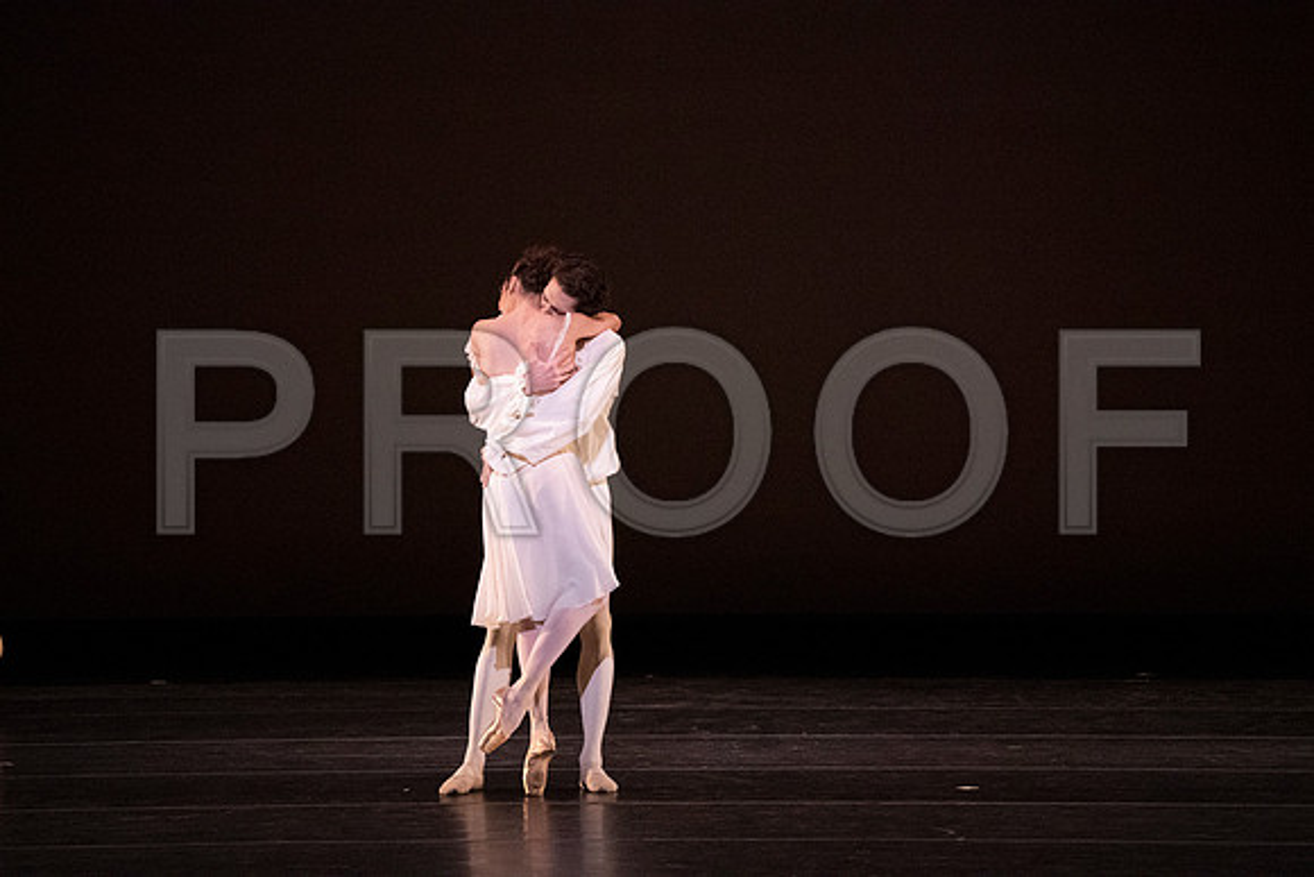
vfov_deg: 4.2
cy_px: 438
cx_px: 657
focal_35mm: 327
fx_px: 11938
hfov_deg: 6.3
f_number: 5.6
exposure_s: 1/400
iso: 20000
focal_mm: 327
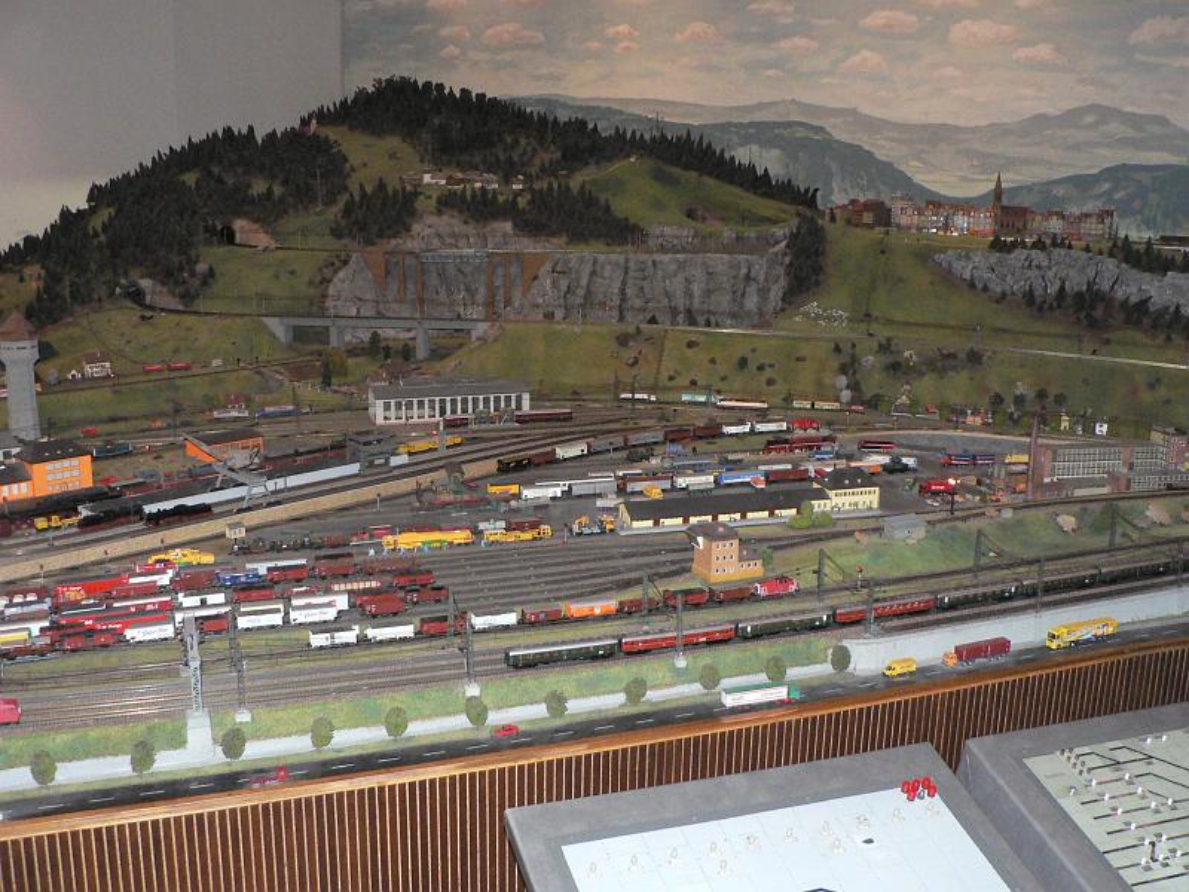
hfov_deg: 51.4
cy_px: 446
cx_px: 594
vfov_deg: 39.7
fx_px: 1237
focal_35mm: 36
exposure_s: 1/60
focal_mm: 6
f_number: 2.8
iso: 400
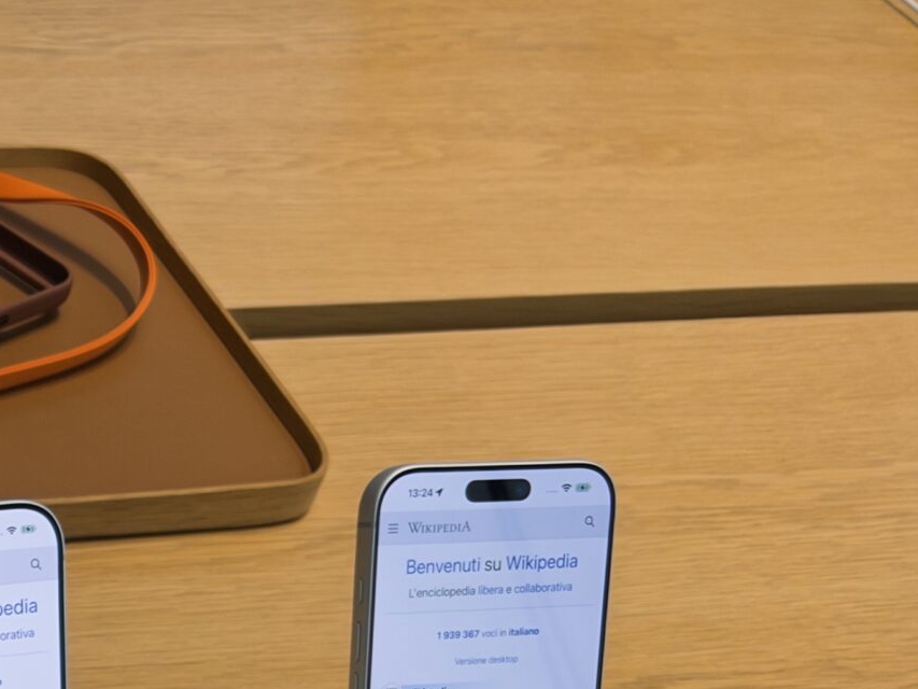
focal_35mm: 78
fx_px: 2069
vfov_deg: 17.2
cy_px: 1013
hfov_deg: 21.4
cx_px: -419
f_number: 1.5
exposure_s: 1/137
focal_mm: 5.7
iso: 32
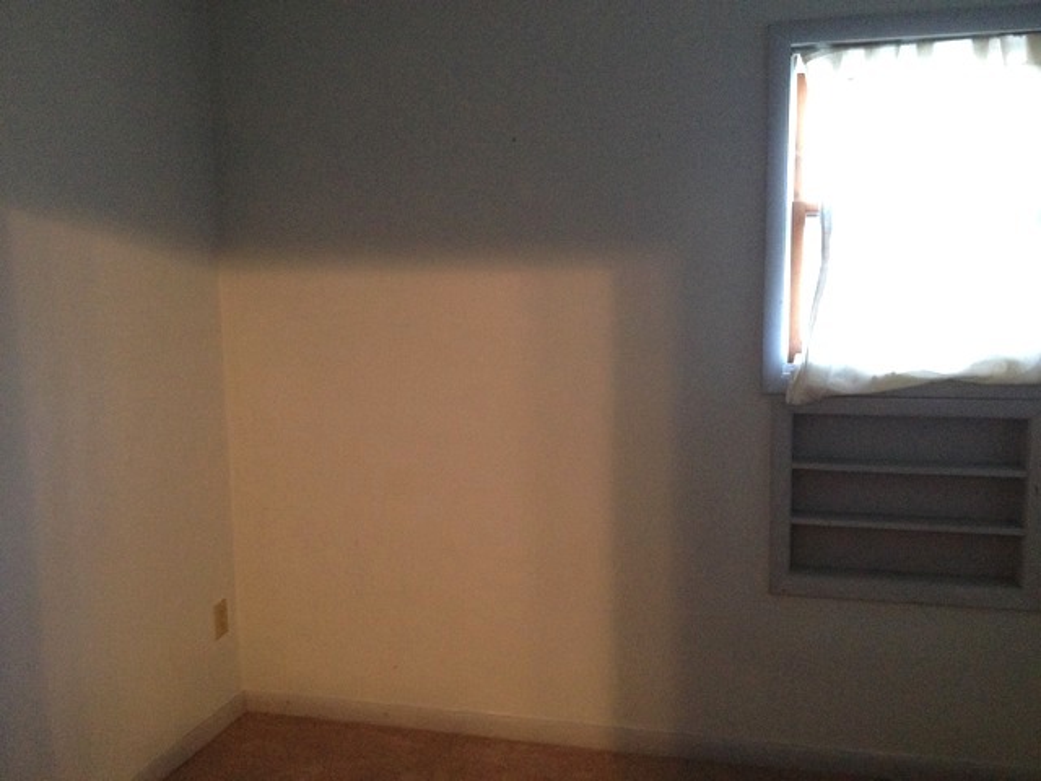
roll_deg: -0.3
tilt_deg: -10.3
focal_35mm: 35
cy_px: 390
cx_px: 520
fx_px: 1053
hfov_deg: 52.6
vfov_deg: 40.7
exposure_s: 1/20
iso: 320
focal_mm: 4.28
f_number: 2.4
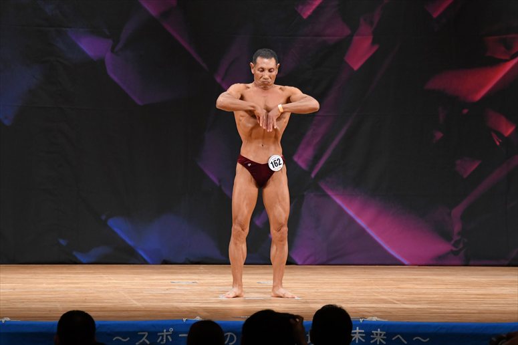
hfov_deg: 8.6
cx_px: 259
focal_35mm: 240
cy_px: 172
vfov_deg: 5.7
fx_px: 3452
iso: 3200
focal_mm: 160
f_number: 5.6
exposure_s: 1/400
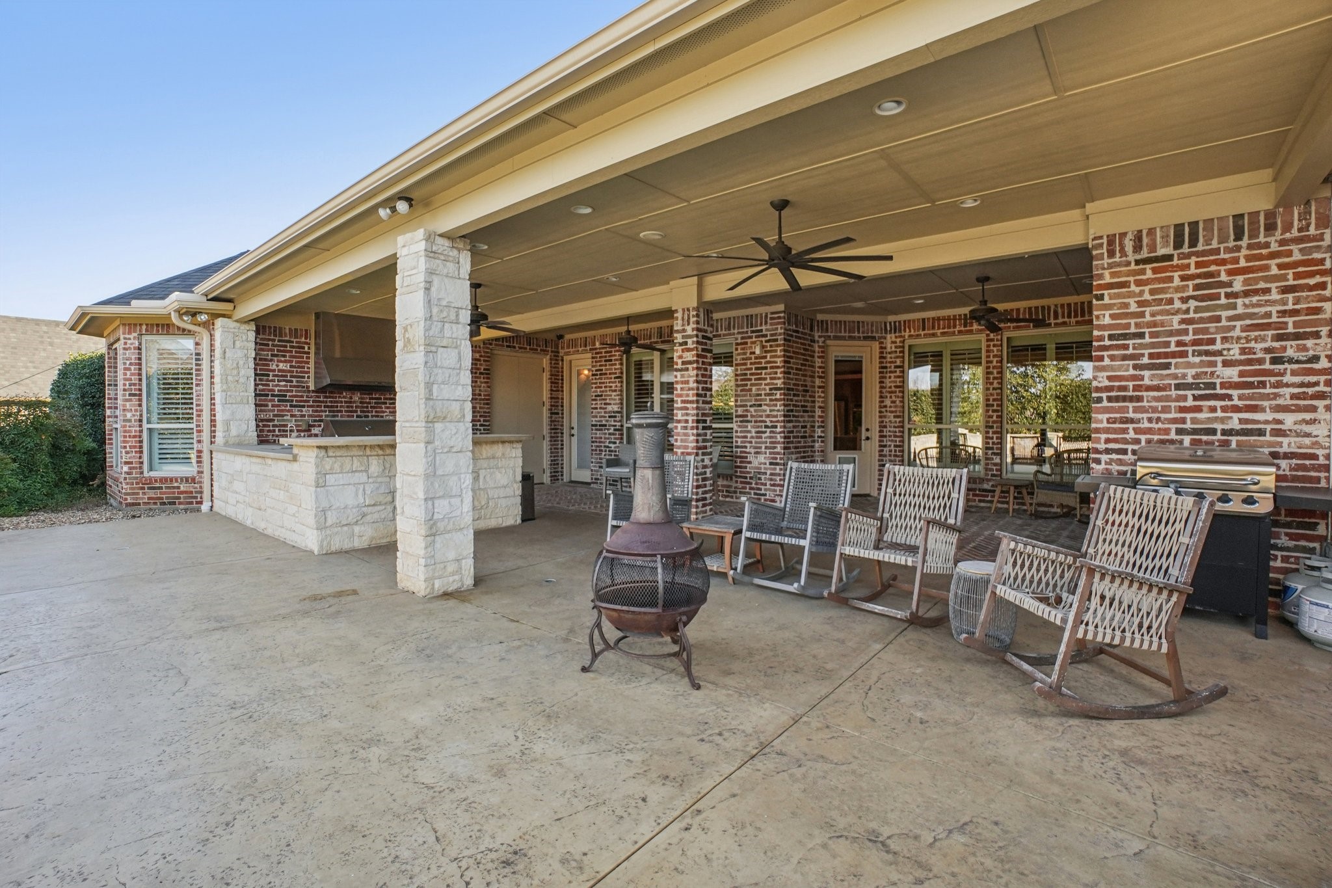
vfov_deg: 77.3
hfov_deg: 100.4
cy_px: 444
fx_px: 555
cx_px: 666
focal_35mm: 15
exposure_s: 1/125
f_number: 8
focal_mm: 10
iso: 400
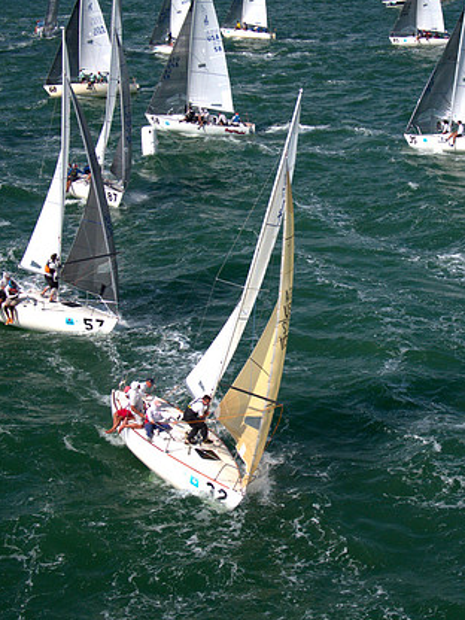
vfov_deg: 29.0
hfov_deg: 21.8
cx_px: 343
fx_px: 1200
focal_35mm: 67
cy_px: 317
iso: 100
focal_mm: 8.6
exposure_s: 1/1600
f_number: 3.8
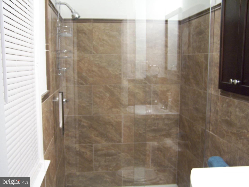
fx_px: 273
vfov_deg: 37.7
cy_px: 94
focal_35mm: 38
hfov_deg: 49.0
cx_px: 124
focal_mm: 6.3
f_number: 2.8
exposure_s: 1/15
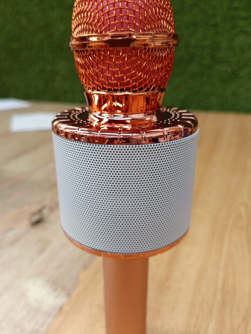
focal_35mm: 28
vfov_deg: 63.4
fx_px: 271
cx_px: 123
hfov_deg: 49.8
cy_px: 167
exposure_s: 1/50
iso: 200
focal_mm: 5.24
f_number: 1.7
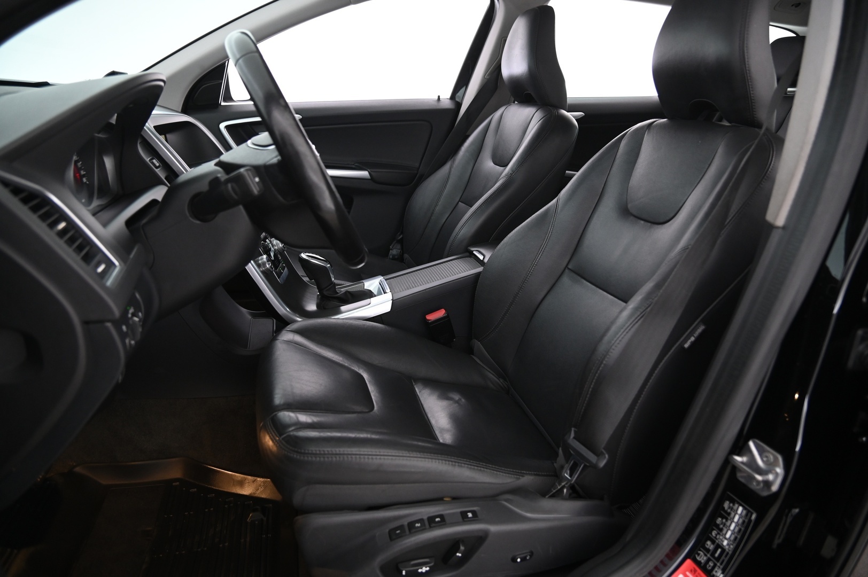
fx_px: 578
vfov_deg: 53.1
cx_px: 434
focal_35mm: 24
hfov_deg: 73.8
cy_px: 288
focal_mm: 24
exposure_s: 1/15
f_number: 4
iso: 2000
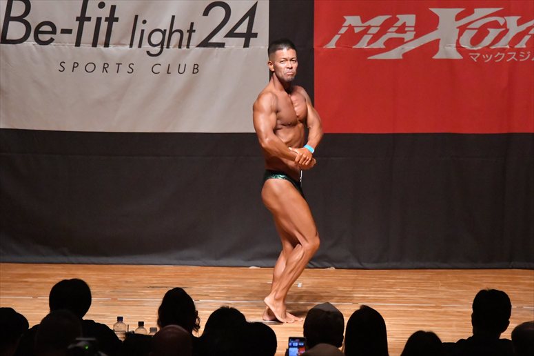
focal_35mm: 255
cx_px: 267
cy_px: 178
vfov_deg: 5.4
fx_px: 3781
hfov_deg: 8.1
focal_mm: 170
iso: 12800
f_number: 5.6
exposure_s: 1/400
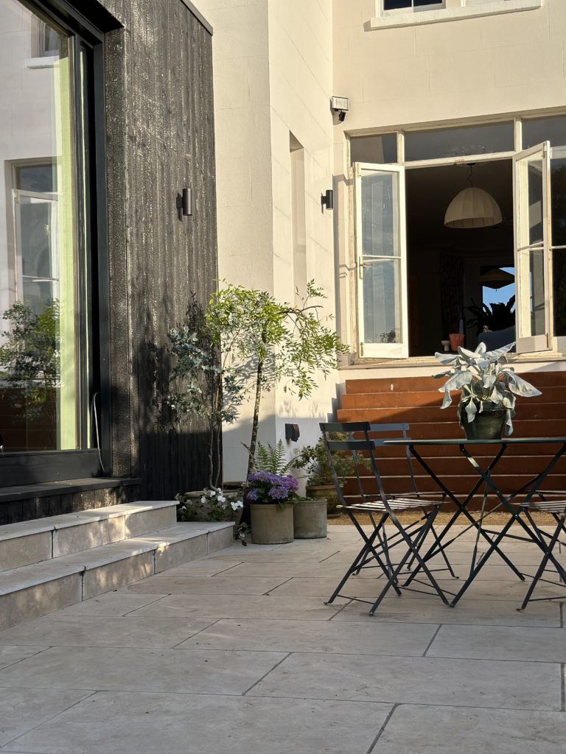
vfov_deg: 39.7
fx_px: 1046
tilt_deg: +3.7
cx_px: 283
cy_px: 377
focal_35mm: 48
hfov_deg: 30.3
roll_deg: +1.0
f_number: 1.78
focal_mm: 6.86
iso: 80
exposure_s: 1/4566
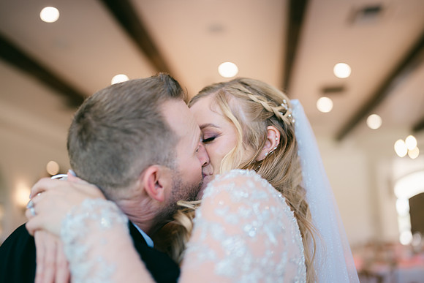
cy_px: 142
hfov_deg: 54.4
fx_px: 412
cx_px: 212
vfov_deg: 37.9
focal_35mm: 35
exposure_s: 1/125
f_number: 1.2
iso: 64
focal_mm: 35
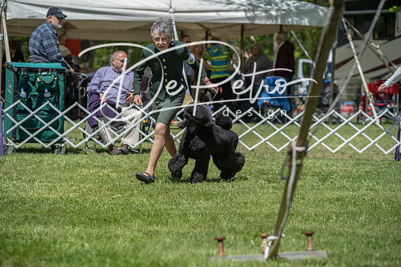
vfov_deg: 10.2
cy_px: 134
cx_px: 200
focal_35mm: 135
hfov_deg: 15.2
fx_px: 1504
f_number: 5
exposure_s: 1/500
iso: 100
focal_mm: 135
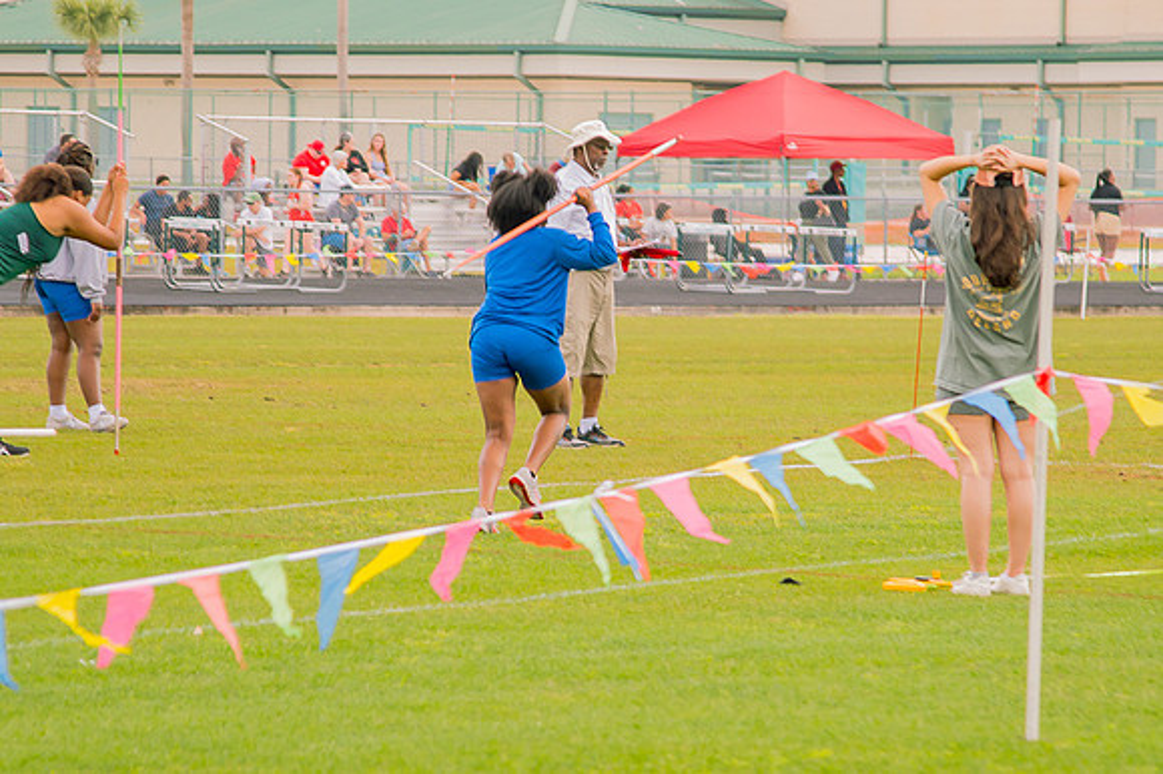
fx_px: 8224
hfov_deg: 8.1
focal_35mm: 255
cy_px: 409
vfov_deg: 5.4
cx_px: 659
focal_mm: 120
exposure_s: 1/200
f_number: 4
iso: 200
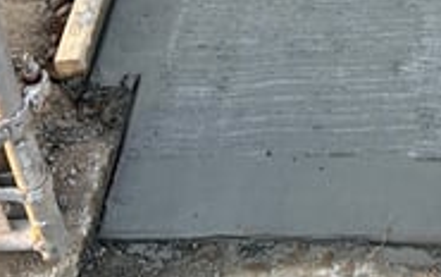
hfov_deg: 21.1
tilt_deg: -27.1
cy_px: -426
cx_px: 446
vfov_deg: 11.1
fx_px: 1143
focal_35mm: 95
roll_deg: +0.7
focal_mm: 5.7
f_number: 1.5
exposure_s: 1/121
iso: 50
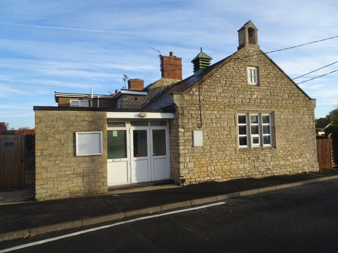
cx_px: 169
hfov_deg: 71.6
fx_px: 234
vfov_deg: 56.8
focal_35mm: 24
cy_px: 126
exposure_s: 1/400
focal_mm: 4.1
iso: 80
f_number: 3.5
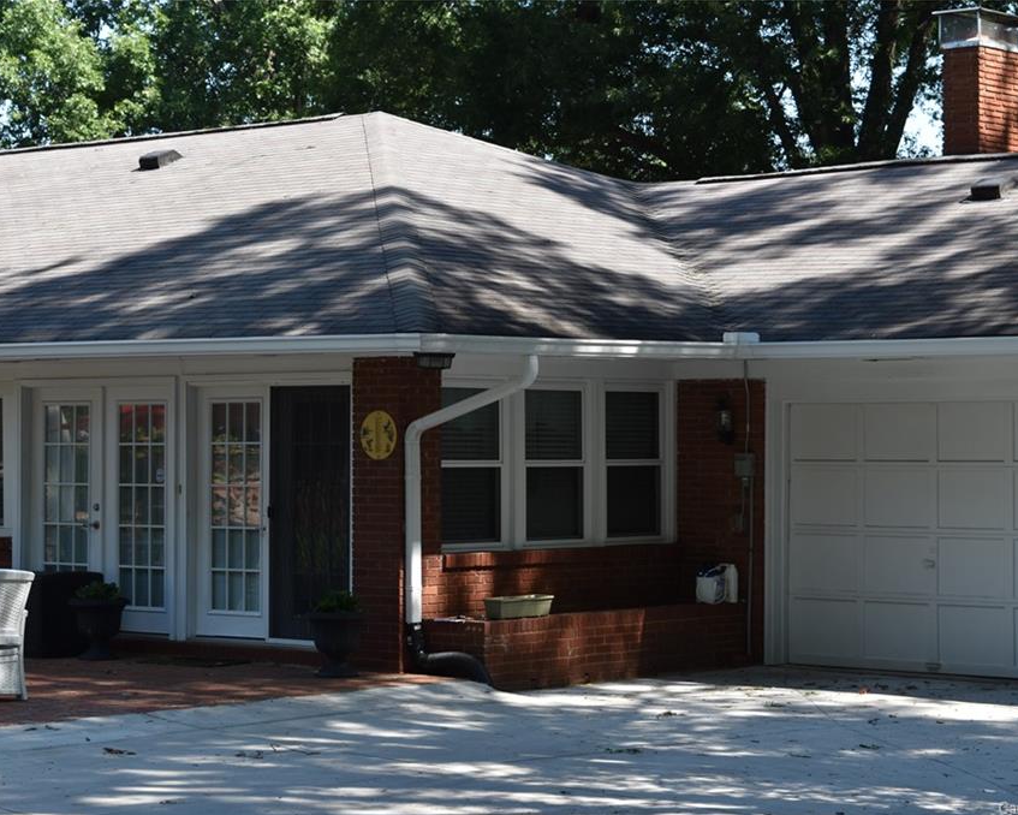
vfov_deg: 16.4
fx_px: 2820
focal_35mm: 94
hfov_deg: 20.5
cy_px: 409
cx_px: 513
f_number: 8
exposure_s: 1/250
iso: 360
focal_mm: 55
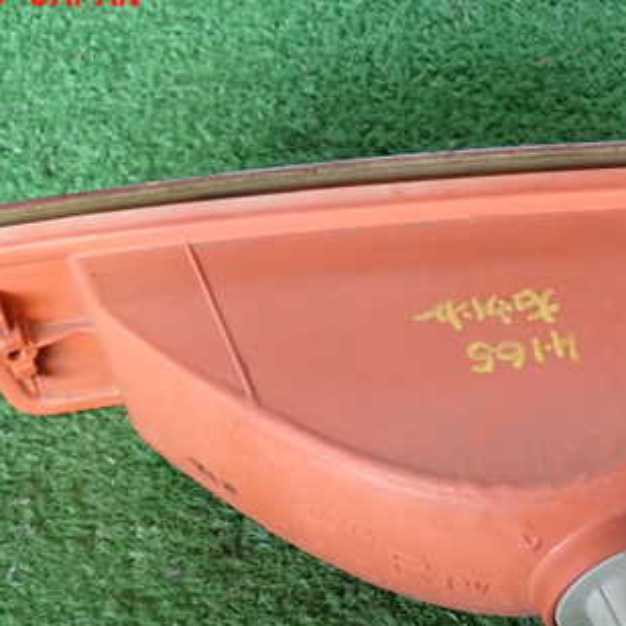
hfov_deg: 21.4
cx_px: 380
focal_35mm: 81
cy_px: 425
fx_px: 1657
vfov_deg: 21.3
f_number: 3.1
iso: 500
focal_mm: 8.4
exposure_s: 1/50
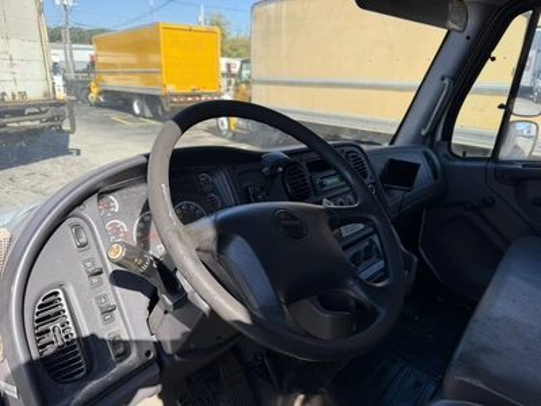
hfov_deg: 71.6
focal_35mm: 24
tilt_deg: -19.9
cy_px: 203
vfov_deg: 56.8
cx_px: 270
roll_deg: -0.7
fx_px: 375
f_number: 1.78
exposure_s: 1/1211
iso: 80
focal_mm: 6.76
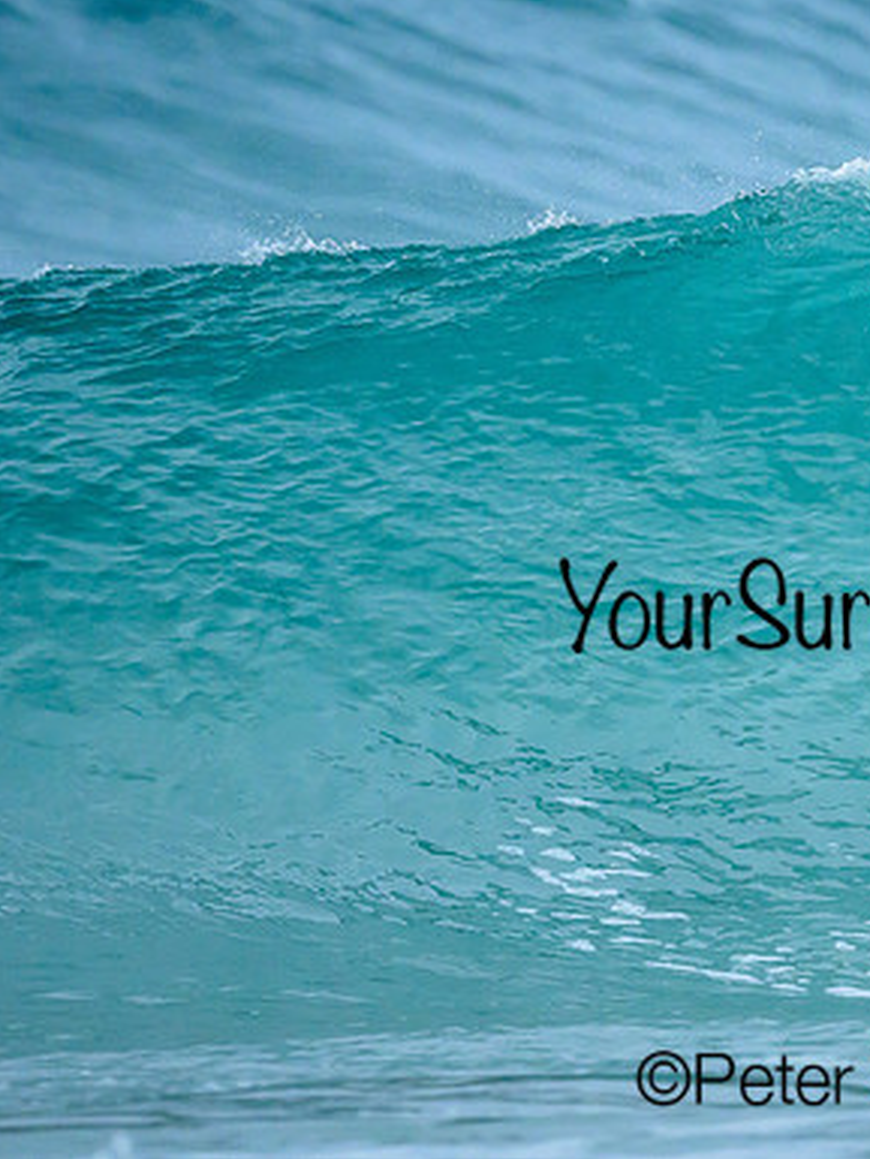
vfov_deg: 1.3
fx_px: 53118
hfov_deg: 0.9
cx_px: 767
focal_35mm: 1586
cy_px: 515
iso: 2200
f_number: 6.3
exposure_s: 1/3200
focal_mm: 800
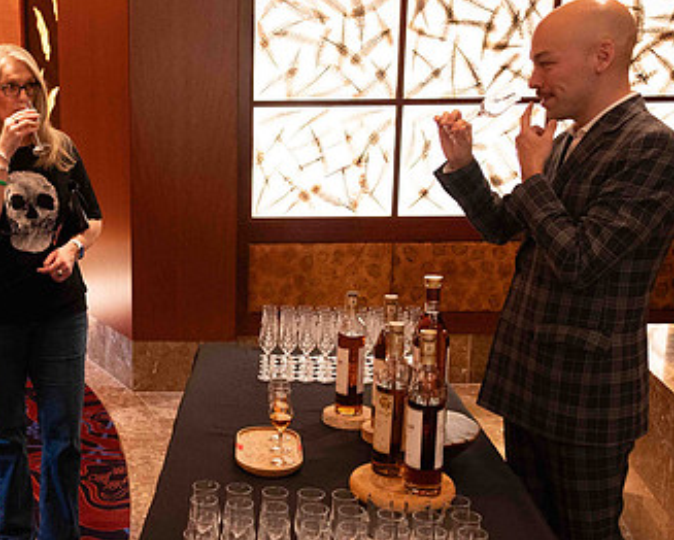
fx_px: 898
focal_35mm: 45
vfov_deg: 33.4
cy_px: 308
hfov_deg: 39.7
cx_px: 148
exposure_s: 1/60
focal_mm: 24
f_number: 4
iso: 4500
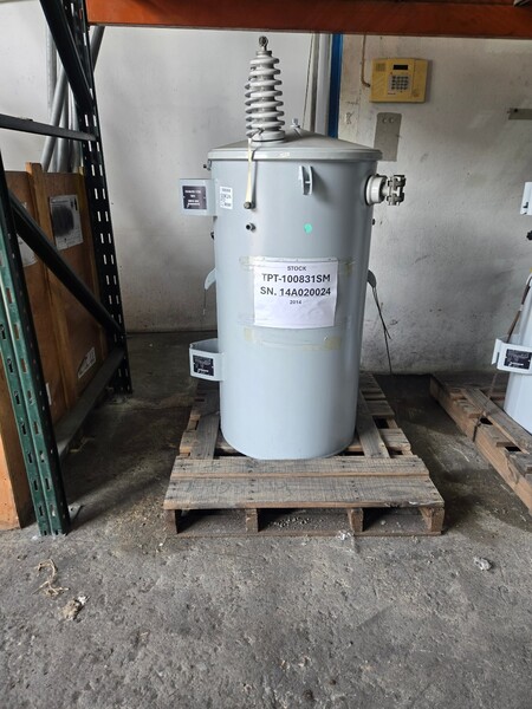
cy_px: 354
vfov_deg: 73.9
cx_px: 266
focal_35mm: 23
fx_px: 471
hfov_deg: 58.9
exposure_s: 1/120
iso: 64
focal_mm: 5.4
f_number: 1.8
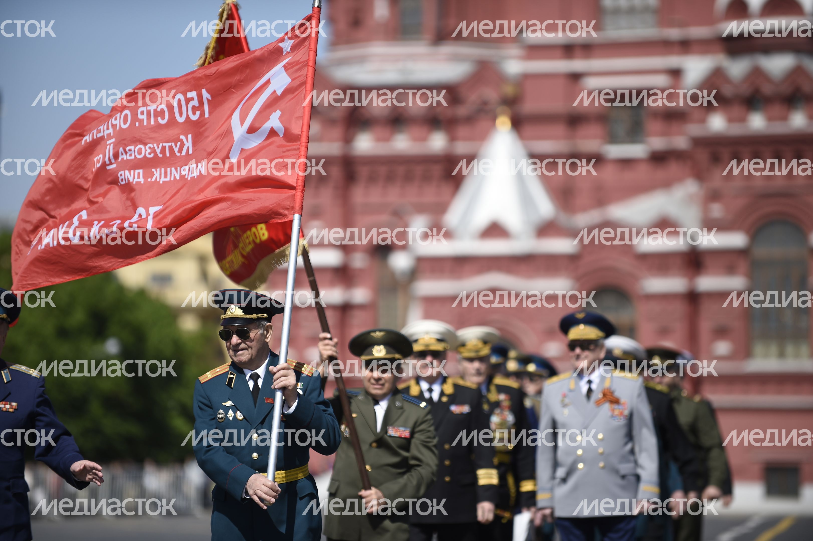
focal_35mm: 200
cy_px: 270
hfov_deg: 10.3
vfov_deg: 6.9
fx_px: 4514
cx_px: 406
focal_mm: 200
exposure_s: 1/2000
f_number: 2.8
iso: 100
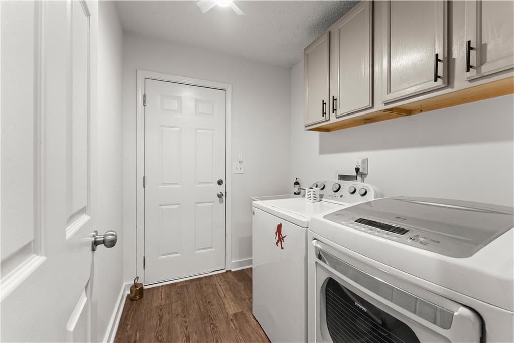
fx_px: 210
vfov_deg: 78.5
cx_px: 257
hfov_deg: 101.5
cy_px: 172
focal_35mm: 15
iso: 800
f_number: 7.1
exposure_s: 1/6
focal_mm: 14.7
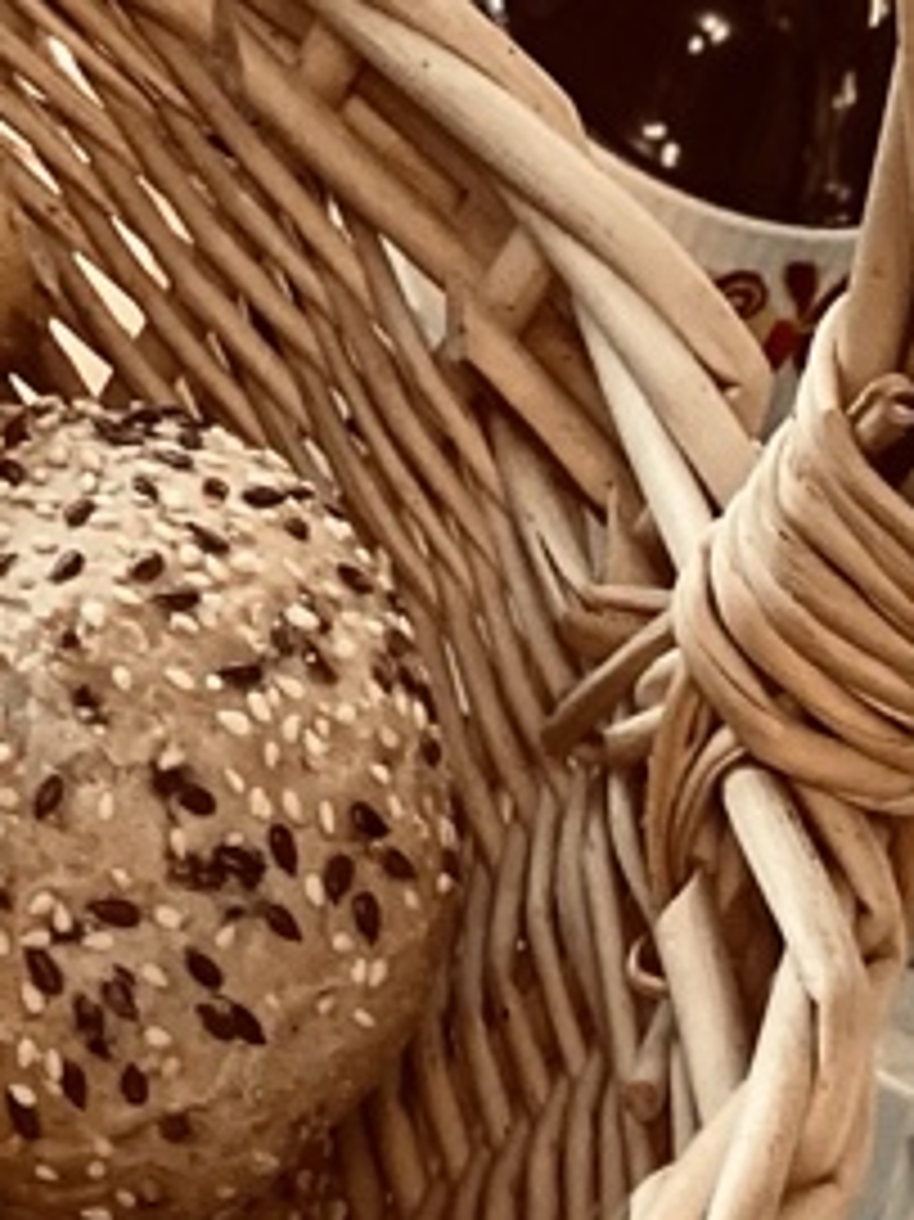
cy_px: 2557
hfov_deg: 12.7
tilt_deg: -56.3
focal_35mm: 115
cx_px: 986
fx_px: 4052
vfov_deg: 14.0
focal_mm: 4.25
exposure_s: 1/41
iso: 500
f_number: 1.8
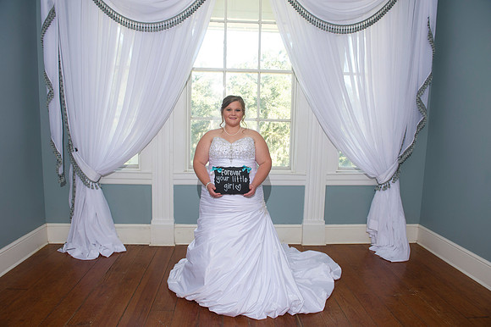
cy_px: 164
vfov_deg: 53.1
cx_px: 246
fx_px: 327
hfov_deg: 73.8
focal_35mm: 24
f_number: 5.6
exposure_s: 1/100
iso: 640
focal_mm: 24
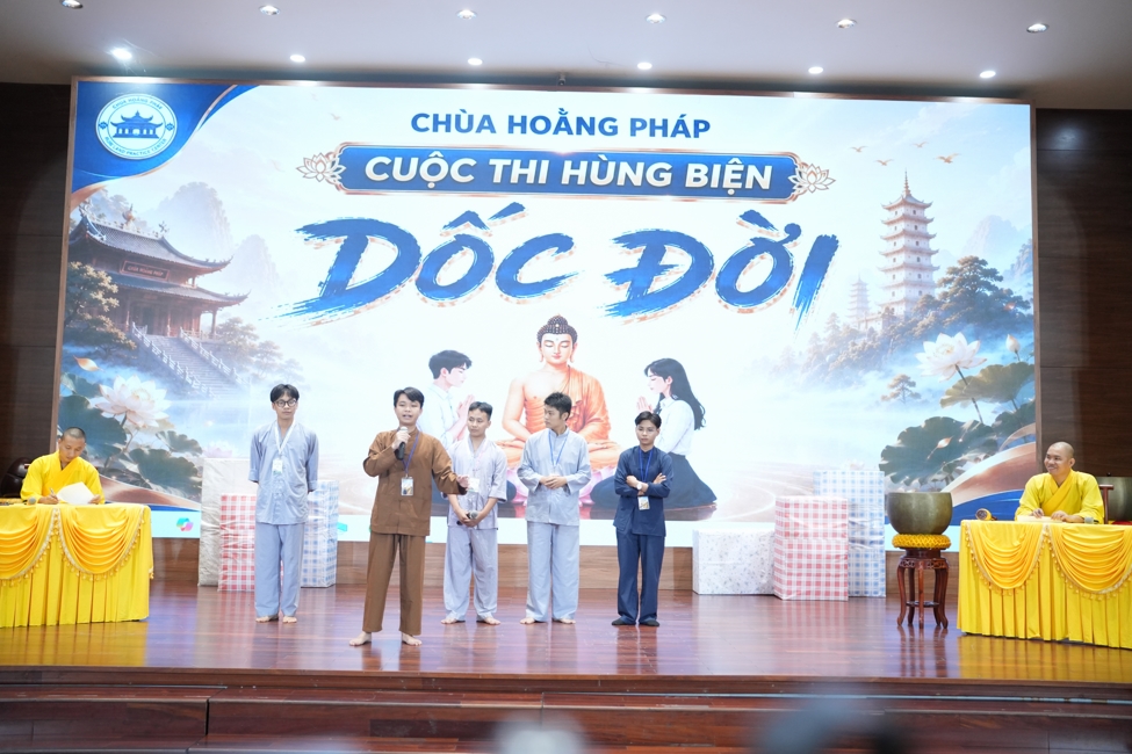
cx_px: 566
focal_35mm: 35
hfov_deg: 54.4
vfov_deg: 37.9
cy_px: 377
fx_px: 1100
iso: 2500
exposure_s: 1/200
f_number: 2
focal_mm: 35
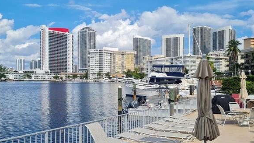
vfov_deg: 30.4
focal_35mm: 39
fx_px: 263
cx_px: 117
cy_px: 78
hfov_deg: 51.5
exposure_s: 1/3304
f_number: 1.8
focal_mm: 5.4
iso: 50
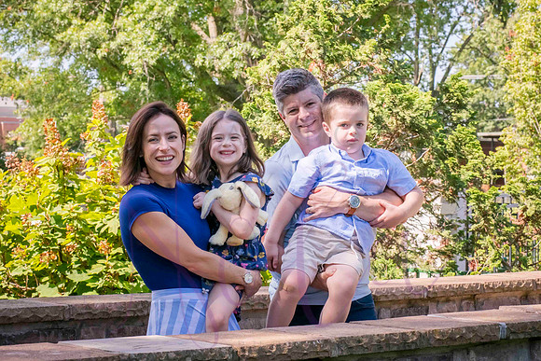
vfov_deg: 13.9
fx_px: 1477
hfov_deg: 20.8
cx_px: 277
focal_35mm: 98
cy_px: 139
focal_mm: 80
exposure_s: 1/320
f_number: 13
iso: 400
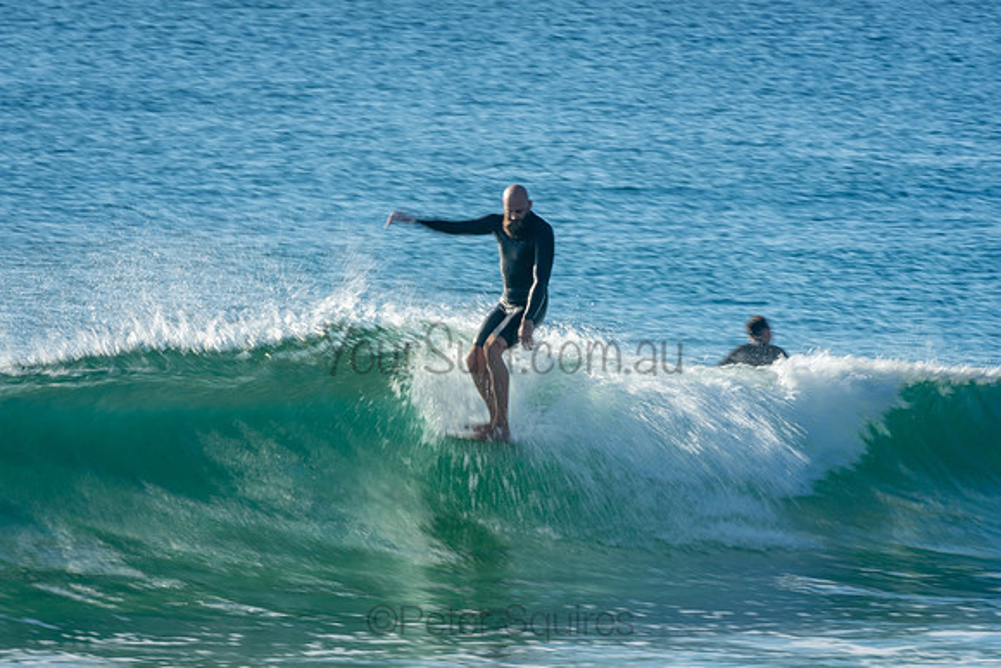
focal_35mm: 600
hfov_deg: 3.4
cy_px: 334
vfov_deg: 2.3
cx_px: 500
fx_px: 16686
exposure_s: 1/30
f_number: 22
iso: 100
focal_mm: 400
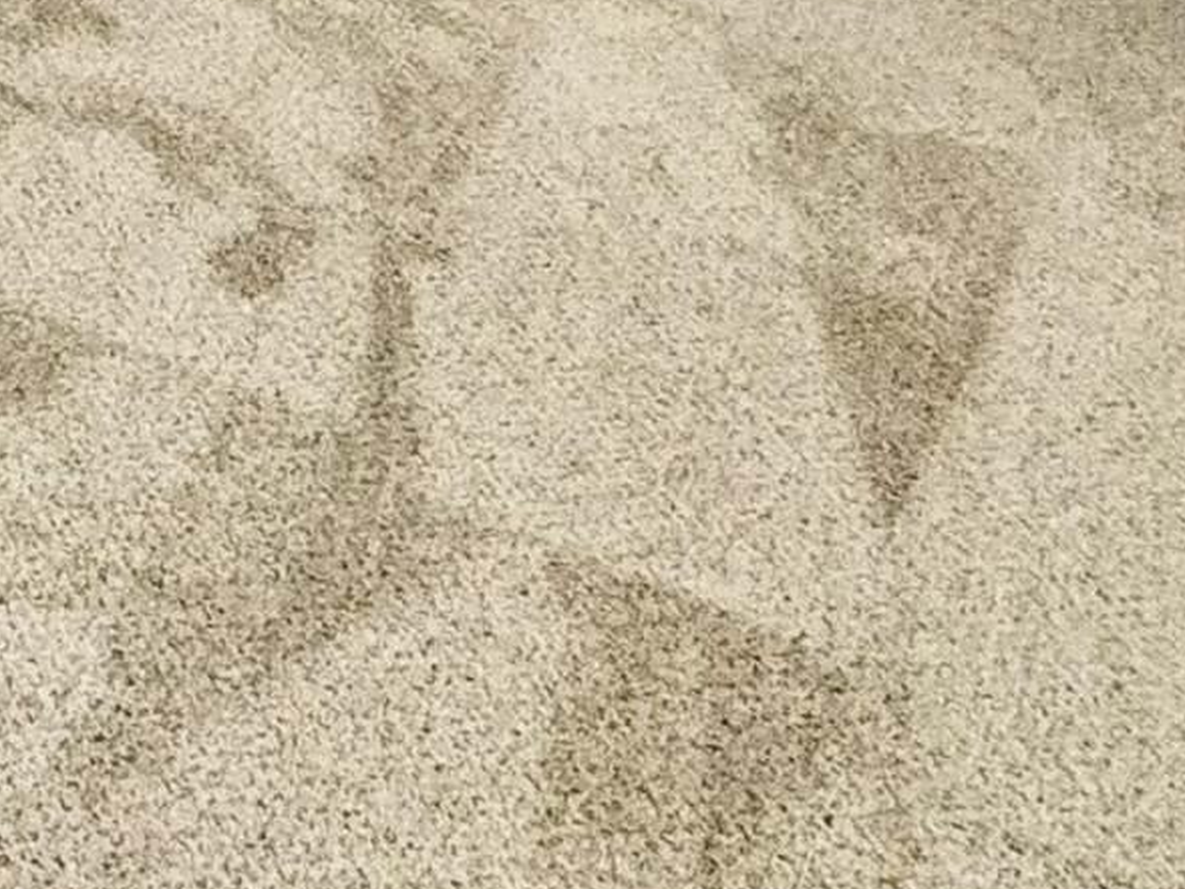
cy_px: -915
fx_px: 2499
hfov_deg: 19.7
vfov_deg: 15.7
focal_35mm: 73
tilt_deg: -9.6
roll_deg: -1.9
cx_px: -950
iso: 250
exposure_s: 1/120
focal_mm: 2.22
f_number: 2.2
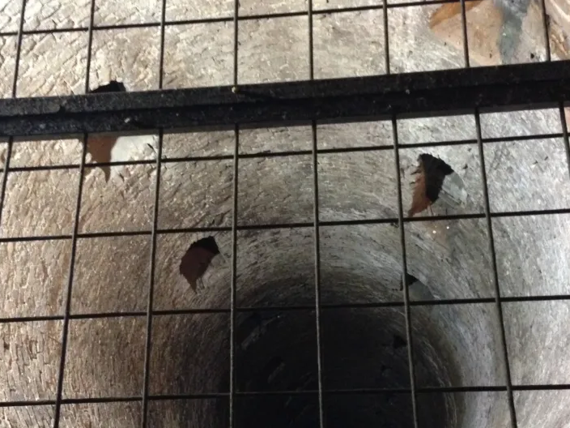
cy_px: 246
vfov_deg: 30.2
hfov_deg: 39.7
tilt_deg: -68.7
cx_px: 286
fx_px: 790
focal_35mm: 48
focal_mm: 4.12
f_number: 2.4
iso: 640
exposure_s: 1/15
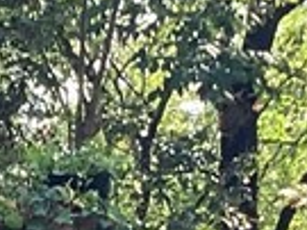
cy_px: 492
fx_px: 2091
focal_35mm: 236
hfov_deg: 8.2
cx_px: -184
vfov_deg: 6.1
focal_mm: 3.3
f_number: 2.4
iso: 50
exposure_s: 1/120
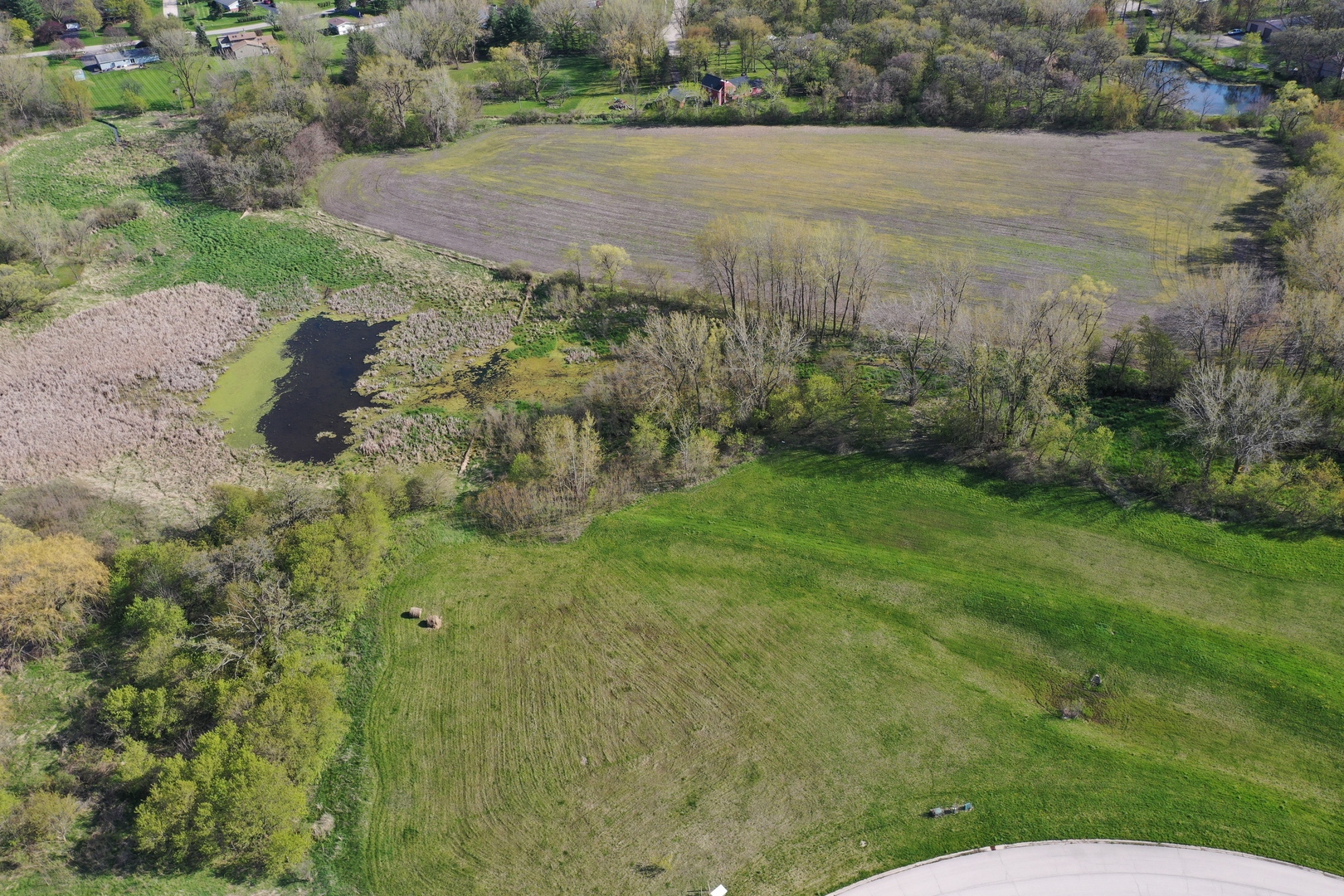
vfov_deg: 46.4
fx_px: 1045
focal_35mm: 28
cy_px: 448
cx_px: 672
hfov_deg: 65.5
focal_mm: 10.26
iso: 100
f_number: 5
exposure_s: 1/320
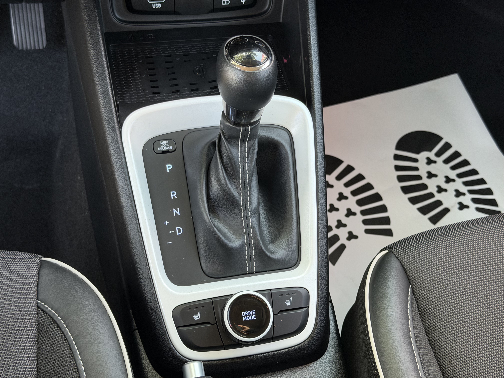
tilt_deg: -49.8
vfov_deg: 30.3
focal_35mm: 48
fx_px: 699
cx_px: 252
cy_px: 189
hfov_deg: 39.7
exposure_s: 1/60
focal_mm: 6.76
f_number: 1.78
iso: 160
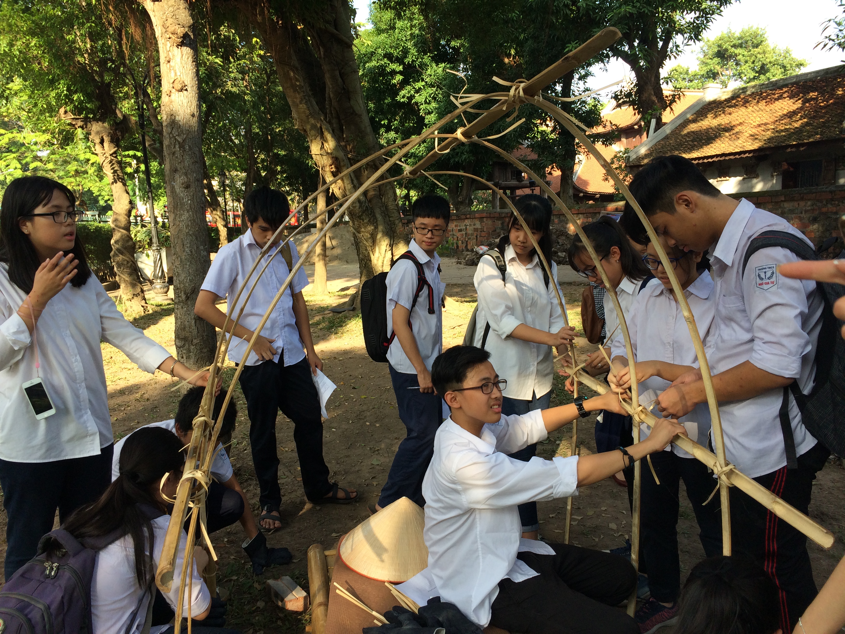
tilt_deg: -8.3
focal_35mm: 29
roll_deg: +2.4
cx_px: 422
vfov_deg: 48.2
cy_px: 317
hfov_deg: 61.7
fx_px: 708
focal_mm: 4.15
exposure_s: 1/345
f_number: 2.2
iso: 32
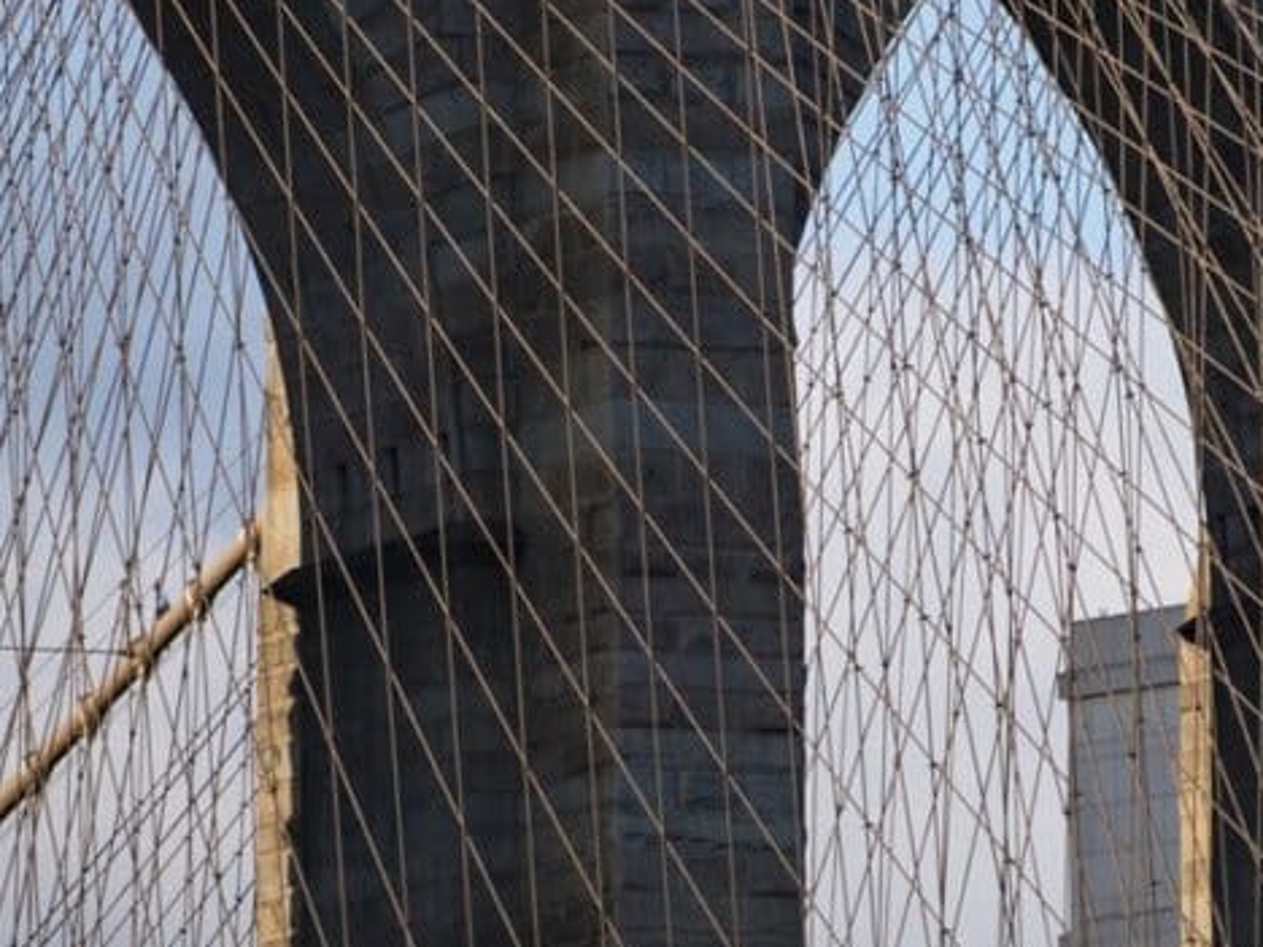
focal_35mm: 875
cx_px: 947
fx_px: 31925
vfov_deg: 1.7
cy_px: 664
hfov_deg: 2.3
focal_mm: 200
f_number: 5.6
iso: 250
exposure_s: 1/500
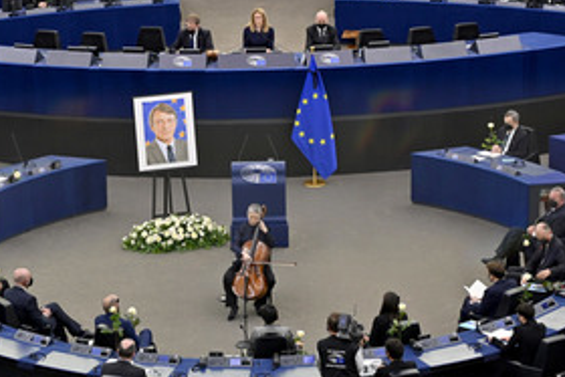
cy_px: 214
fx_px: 2528
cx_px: 251
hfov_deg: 12.8
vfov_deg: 8.5
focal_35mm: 161
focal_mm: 100
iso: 1000
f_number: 2.8
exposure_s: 1/400
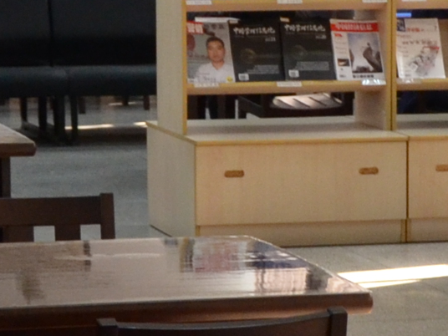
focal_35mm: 238
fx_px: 3080
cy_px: 323
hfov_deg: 8.3
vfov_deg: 6.2
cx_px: 499
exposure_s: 1/100
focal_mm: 24
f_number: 4.5
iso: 1000
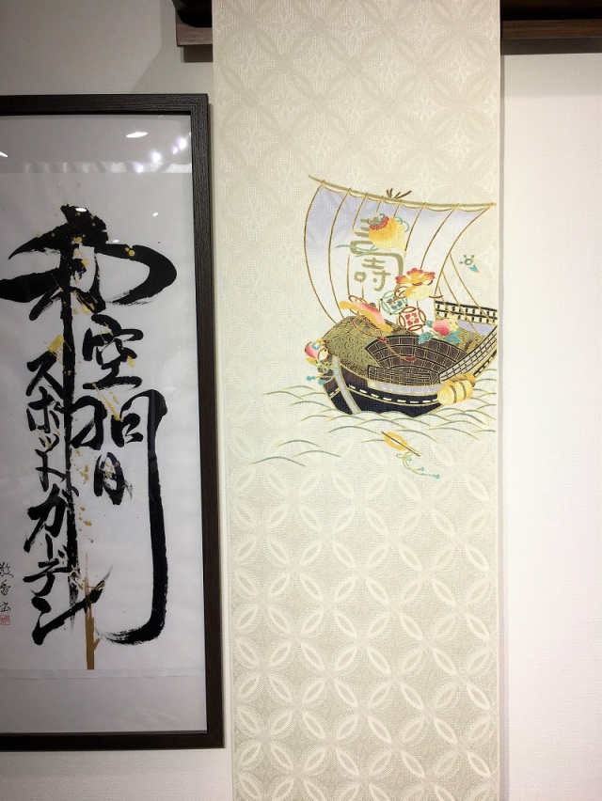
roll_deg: +1.4
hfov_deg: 48.3
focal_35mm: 29
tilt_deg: -3.7
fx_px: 672
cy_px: 400
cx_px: 301
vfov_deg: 61.6
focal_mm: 4.15
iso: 32
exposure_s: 1/60
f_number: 2.2
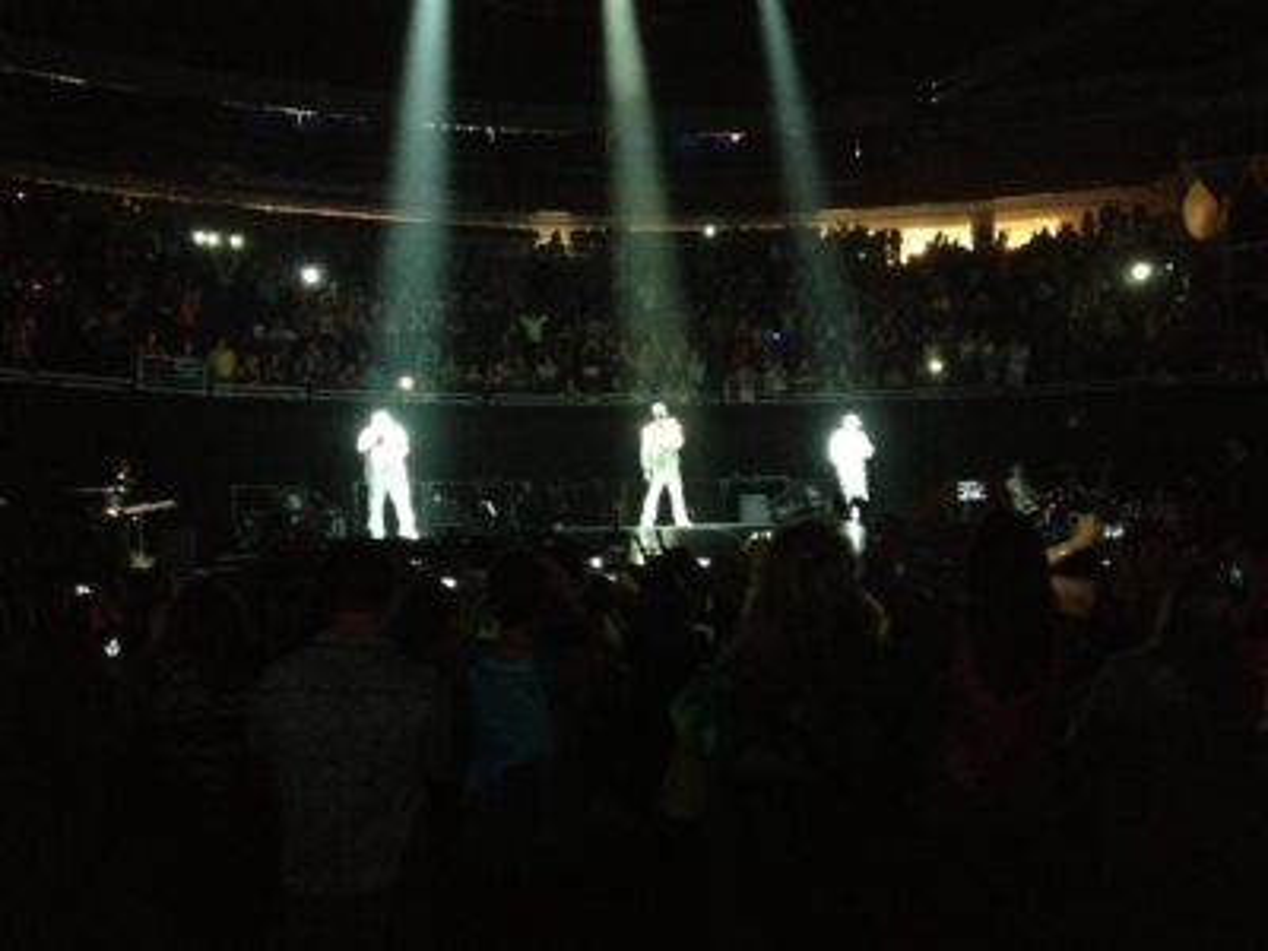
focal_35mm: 35
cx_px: 634
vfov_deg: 40.7
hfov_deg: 52.6
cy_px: 476
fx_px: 1282
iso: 800
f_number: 2.4
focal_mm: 4.28
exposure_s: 1/15
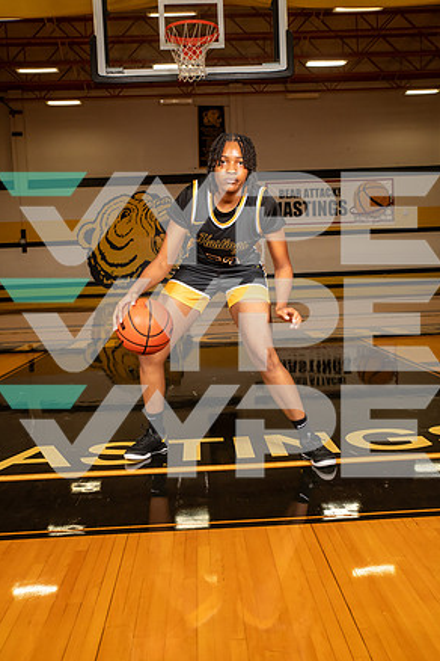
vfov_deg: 51.9
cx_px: 222
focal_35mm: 37
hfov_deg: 35.9
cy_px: 326
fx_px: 678
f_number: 7.1
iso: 640
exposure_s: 1/400
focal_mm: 36
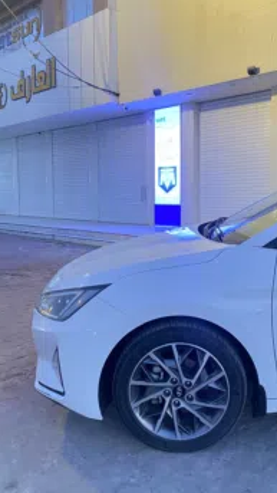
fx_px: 431
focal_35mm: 33
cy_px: 240
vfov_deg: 59.5
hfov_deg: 35.1
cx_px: 198
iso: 640
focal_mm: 4.25
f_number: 1.8
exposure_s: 1/33
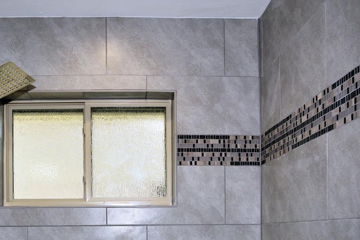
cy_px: 241
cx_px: 138
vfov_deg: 32.9
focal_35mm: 37
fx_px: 370
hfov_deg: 51.4
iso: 320
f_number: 8
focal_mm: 16
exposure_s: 1/60
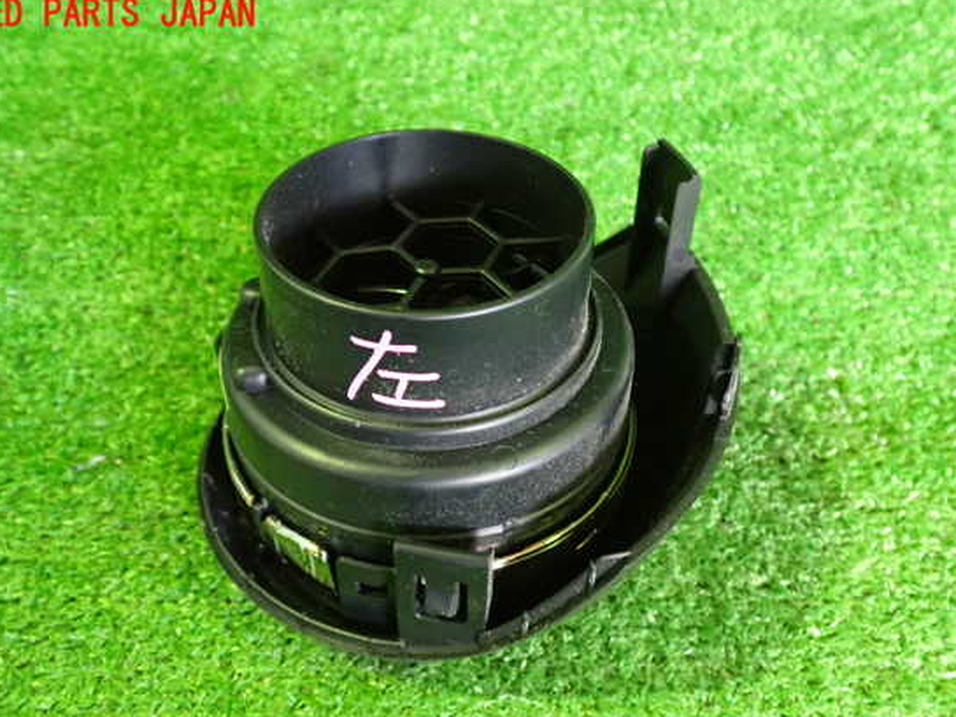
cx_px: 463
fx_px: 912
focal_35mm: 33
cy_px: 387
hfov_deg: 55.3
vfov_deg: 42.9
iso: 800
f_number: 2.3
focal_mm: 5.4
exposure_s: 1/20
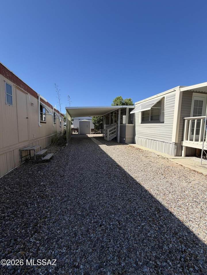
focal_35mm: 14
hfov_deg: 85.7
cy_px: 138
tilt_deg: -4.6
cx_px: 104
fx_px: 112
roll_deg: -0.8
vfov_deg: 102.1
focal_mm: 2.22
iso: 25
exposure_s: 1/770
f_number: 2.2
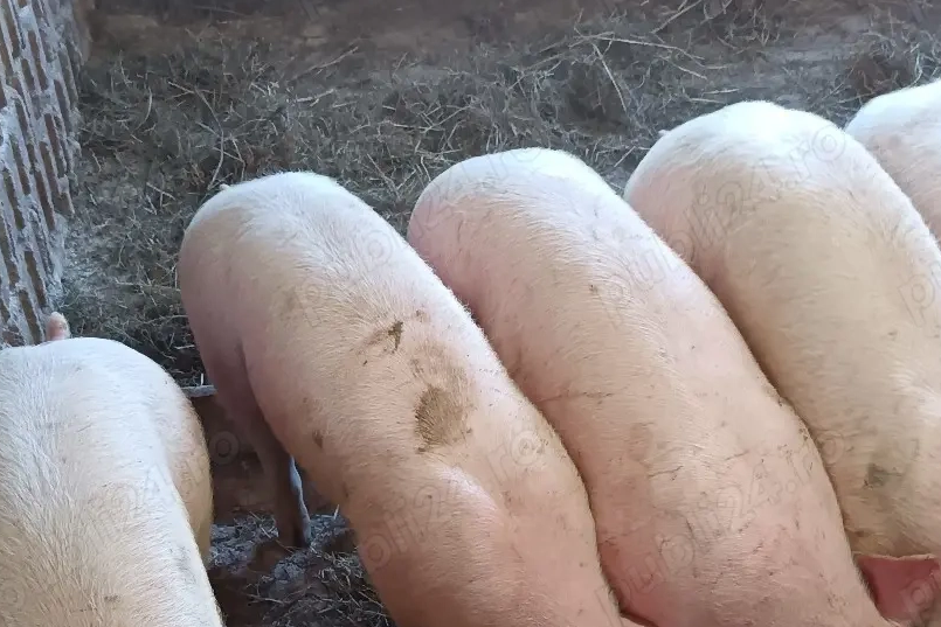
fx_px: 1621
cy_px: 568
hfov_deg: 32.4
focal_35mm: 62
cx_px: 494
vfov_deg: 21.4
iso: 2389
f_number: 1.75
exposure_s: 1/25.1
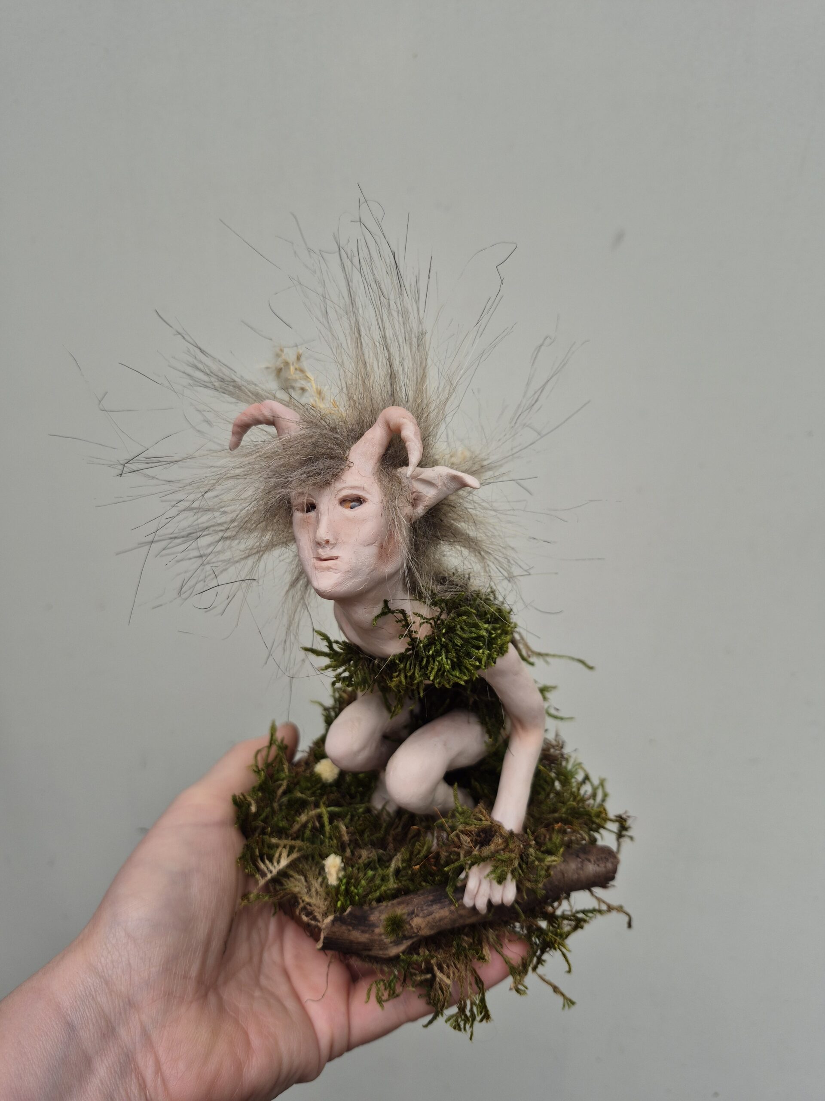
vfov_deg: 73.9
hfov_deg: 58.9
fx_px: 731
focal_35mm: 23
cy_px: 550
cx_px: 412
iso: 25
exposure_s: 1/444
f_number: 1.8
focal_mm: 5.4
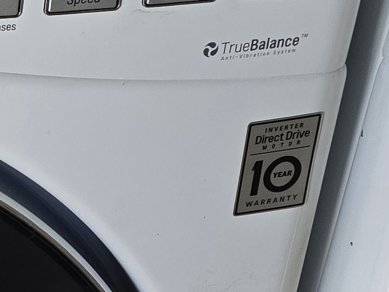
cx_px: -396
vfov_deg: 10.6
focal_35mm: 137
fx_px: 1540
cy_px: 351
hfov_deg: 12.6
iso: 125
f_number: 1.7
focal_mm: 6.3
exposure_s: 1/63
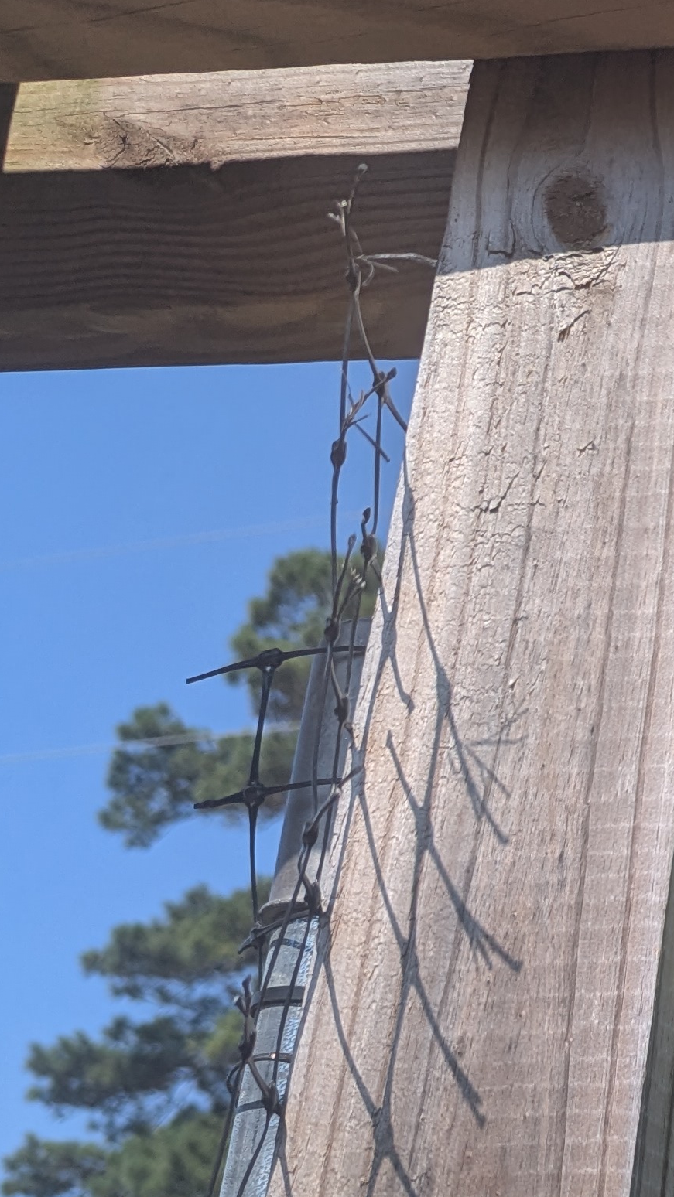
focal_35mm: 69
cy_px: 998
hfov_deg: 13.9
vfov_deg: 29.7
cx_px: 1470
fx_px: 2192
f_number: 1.85
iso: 37
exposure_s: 1/2217
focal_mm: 6.81
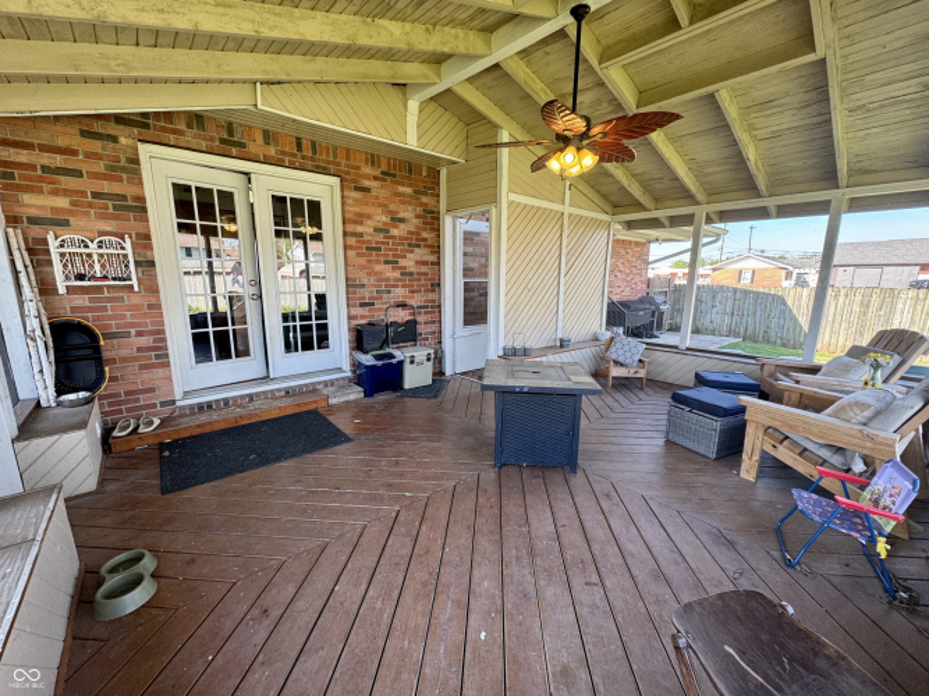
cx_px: 464
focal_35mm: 14
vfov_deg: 85.7
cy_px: 348
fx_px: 376
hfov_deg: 102.1
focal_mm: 2.22
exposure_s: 1/99
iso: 80
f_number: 2.2
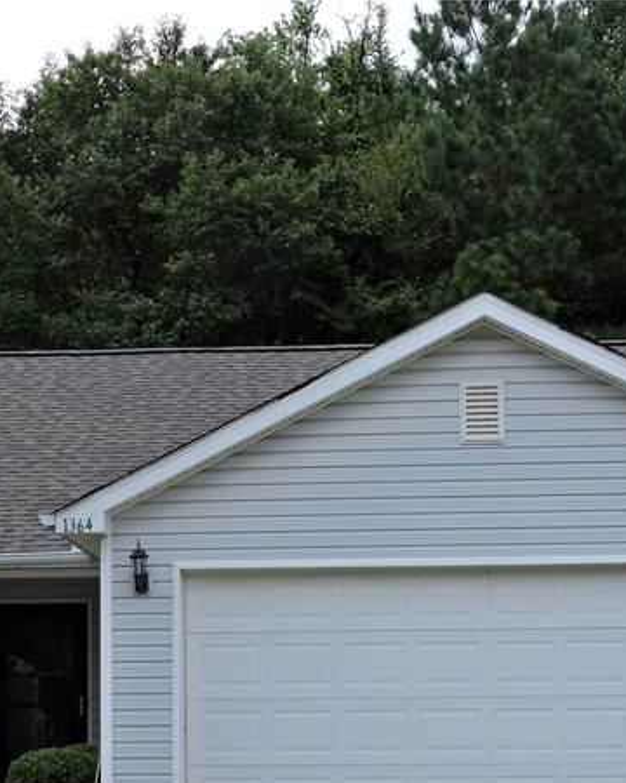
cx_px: 177
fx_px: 2316
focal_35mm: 100
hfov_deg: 15.3
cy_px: 666
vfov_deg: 18.9
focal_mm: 8.1
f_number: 4
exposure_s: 1/320
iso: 100
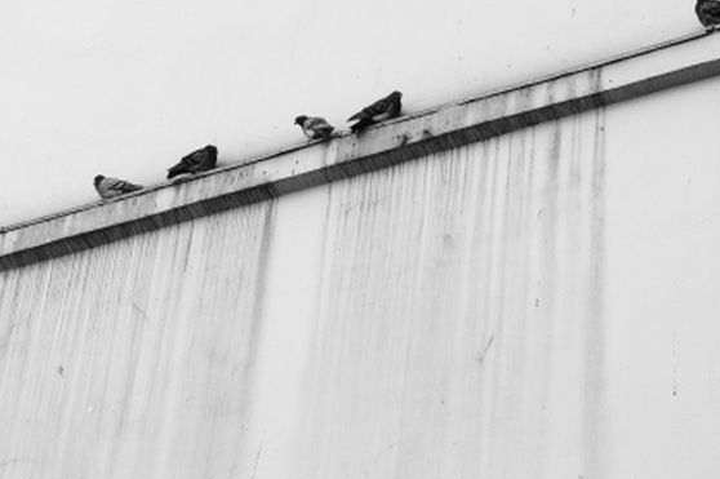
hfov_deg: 16.9
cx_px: 240
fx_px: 2418
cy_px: 148
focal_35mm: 121
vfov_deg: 11.3
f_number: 11
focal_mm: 50
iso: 200
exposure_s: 1/100
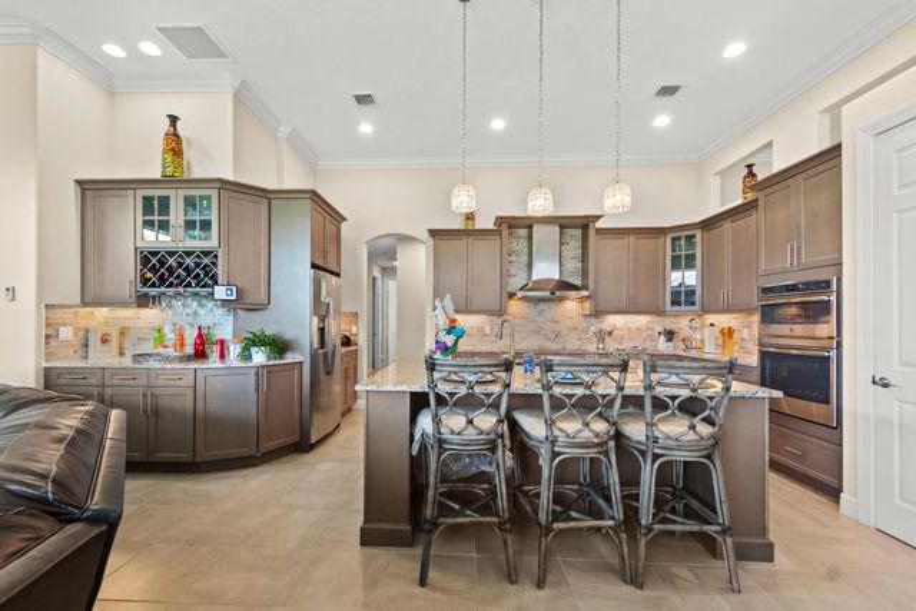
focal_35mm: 15
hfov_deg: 100.4
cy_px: 306
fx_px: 382
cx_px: 458
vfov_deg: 77.4
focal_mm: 10
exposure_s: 1/8
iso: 320
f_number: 6.3
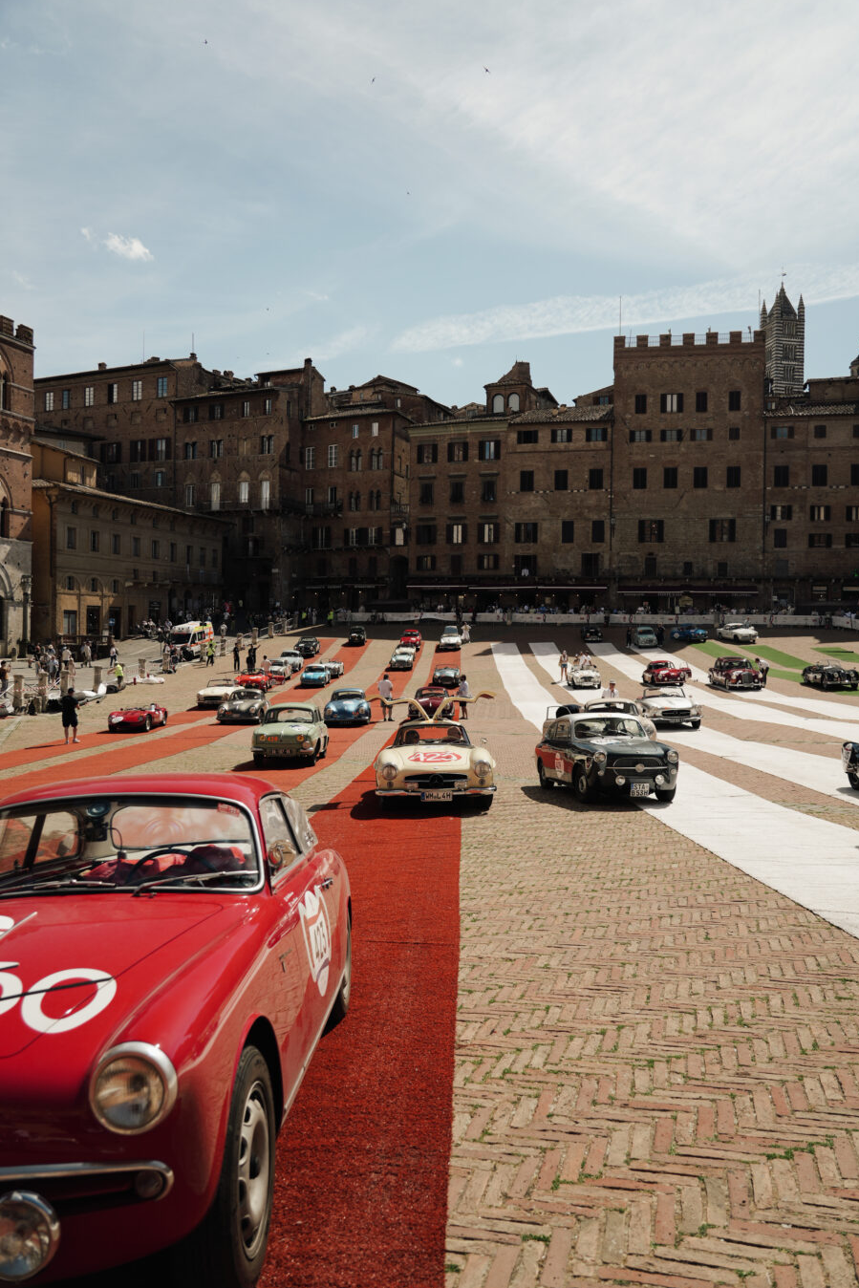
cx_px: 430
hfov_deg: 47.9
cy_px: 633
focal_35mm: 27
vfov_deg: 67.4
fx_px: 966
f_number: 4
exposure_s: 1/640
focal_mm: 26
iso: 100
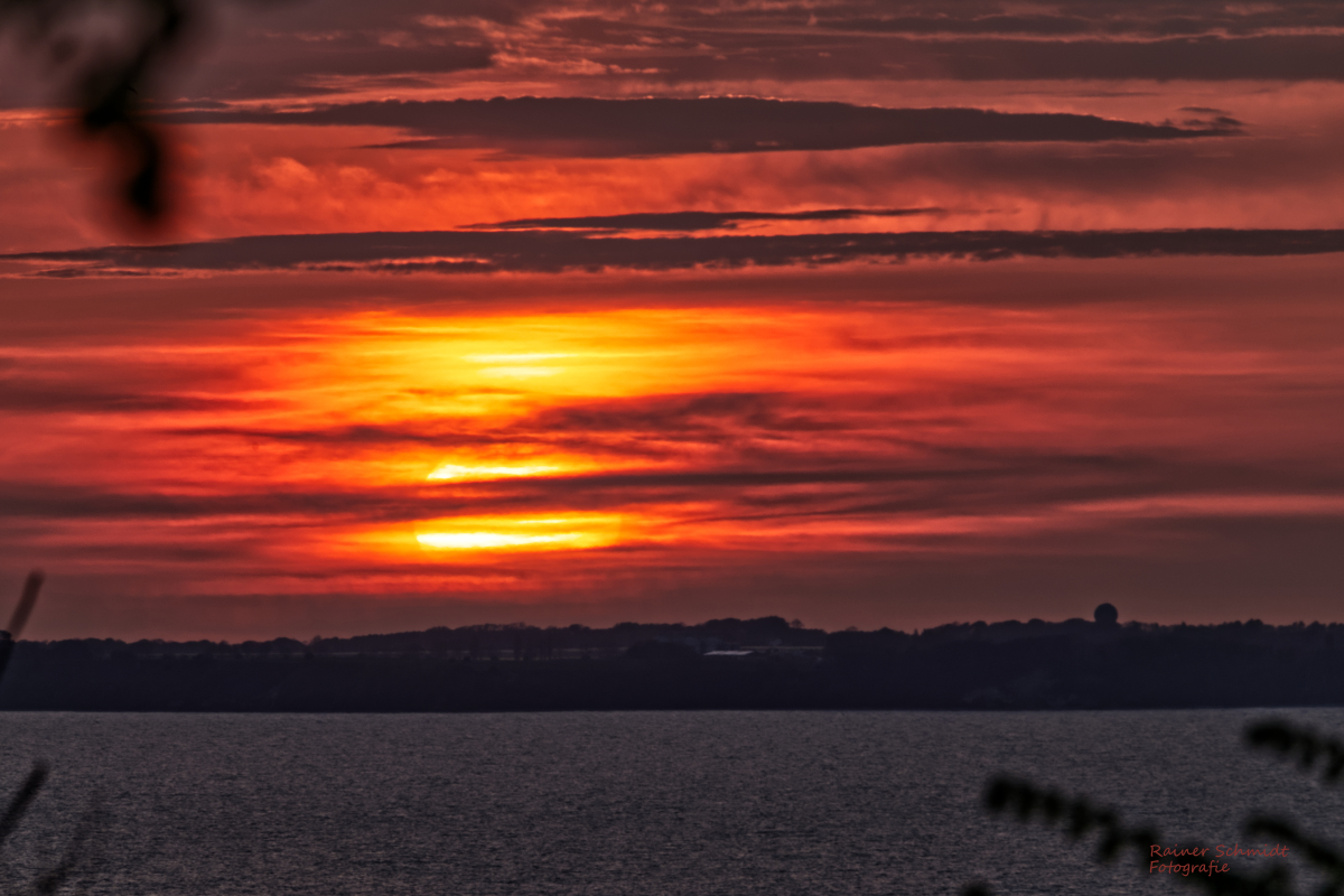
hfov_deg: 3.4
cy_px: 448
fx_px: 22398
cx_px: 672
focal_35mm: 600
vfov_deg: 2.3
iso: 100
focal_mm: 600
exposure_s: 1/50
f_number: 14
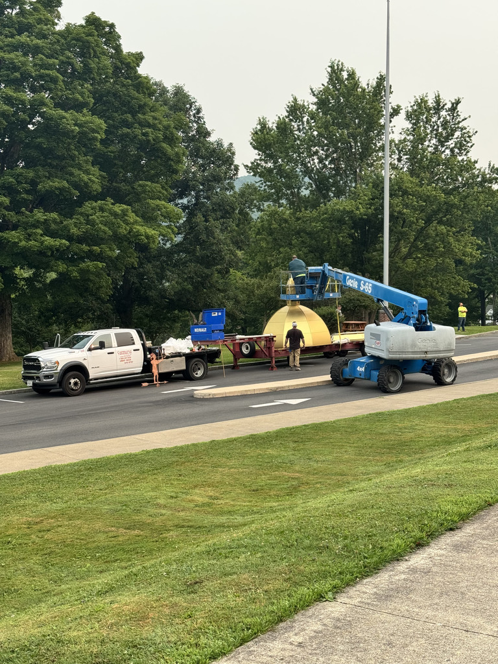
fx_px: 921
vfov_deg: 39.7
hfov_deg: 30.3
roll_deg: +0.2
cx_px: 249
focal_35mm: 48
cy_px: 332
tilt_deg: -3.4
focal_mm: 6.76
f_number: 1.78
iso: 64
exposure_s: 1/1133
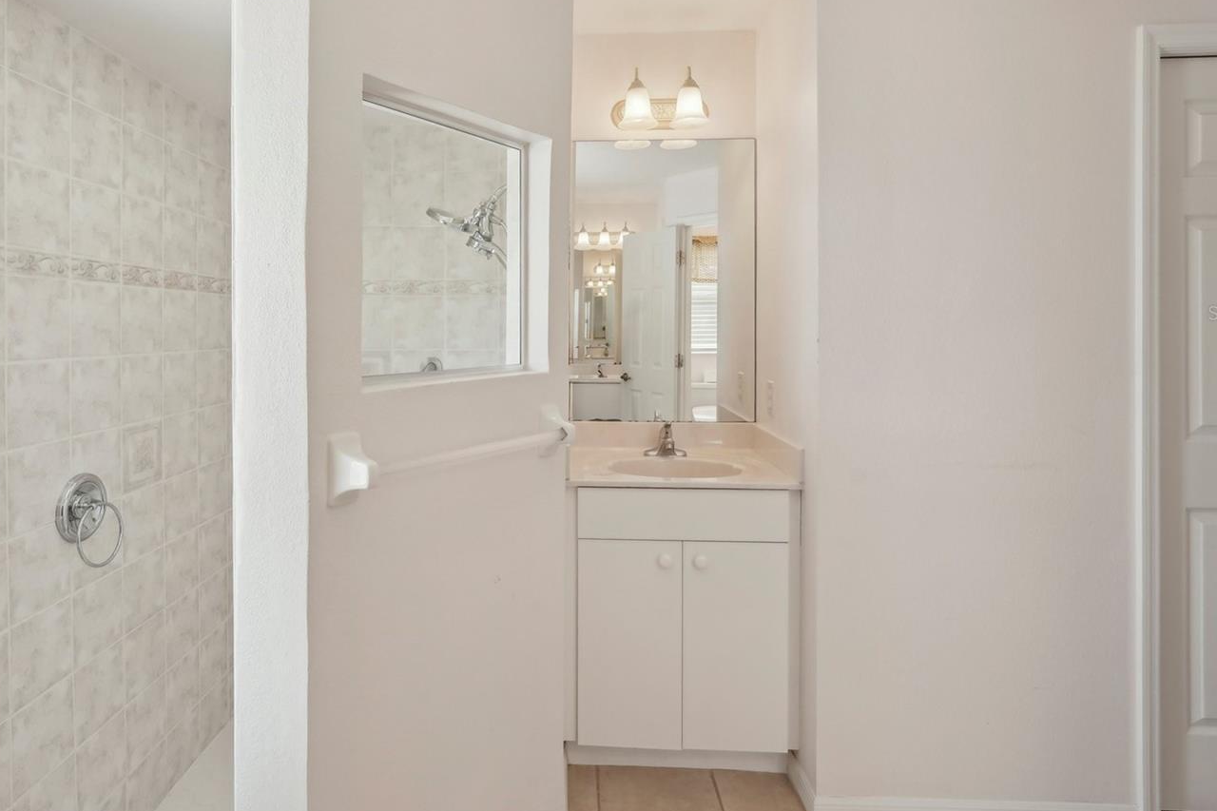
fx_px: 676
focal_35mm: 20
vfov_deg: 61.2
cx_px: 532
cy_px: 313
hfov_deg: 83.6
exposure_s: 1/60
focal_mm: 16
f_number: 8
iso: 400
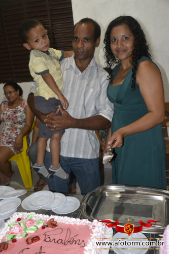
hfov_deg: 36.8
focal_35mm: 36
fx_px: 254
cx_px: 84
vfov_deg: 53.1
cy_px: 127
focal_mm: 24
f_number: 3.8
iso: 3200
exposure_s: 1/60
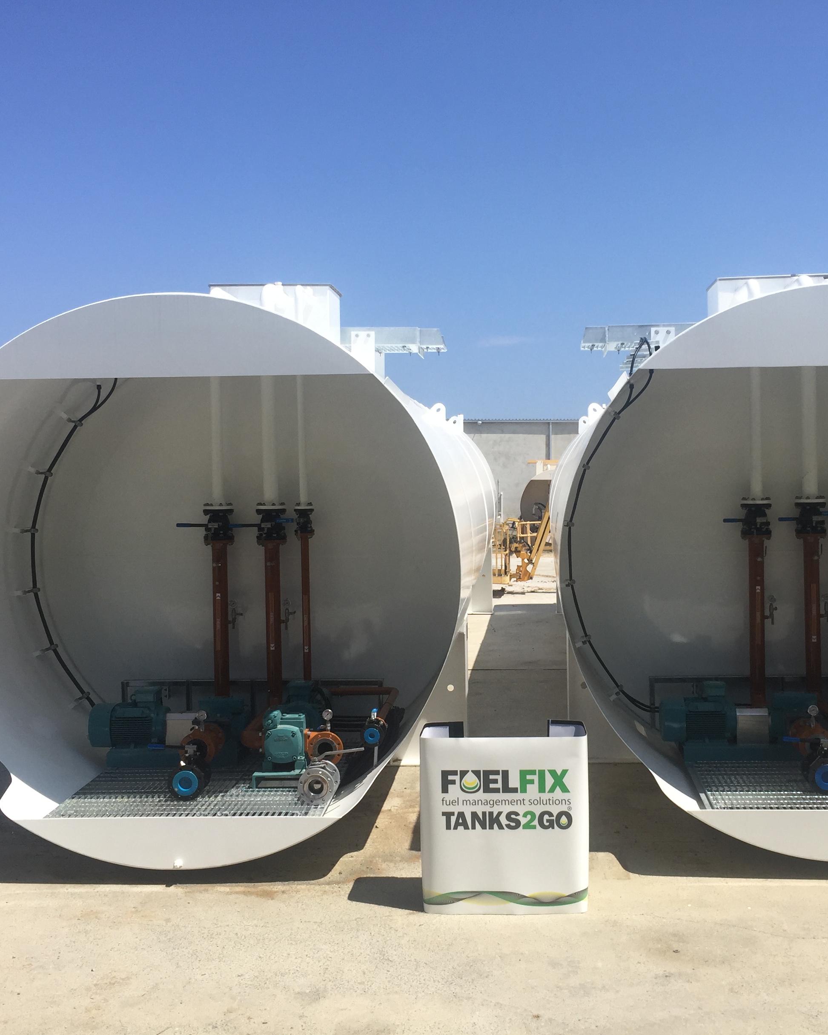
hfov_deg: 39.0
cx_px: 490
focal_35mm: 38
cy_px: 519
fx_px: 1164
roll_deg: -2.1
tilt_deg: +0.3
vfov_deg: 47.9
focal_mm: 4.15
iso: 32
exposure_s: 1/2198
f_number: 2.2
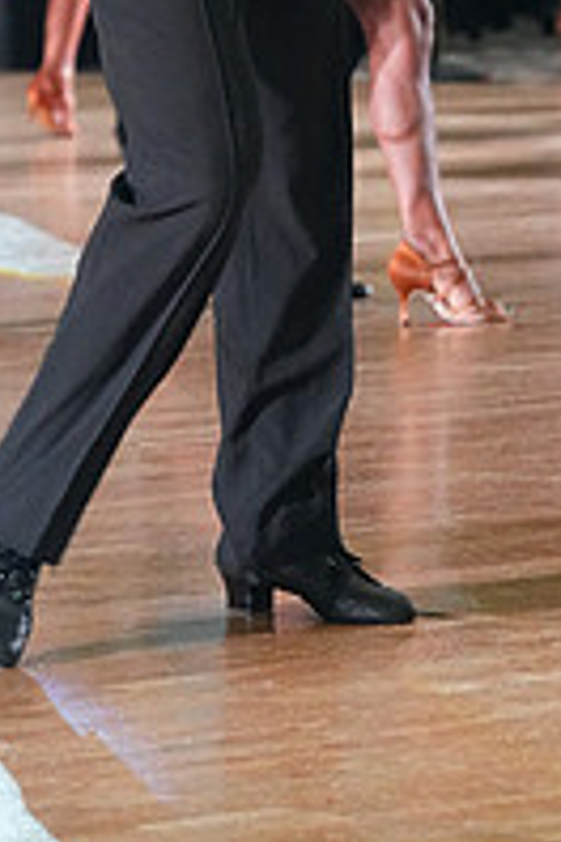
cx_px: 504
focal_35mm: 311
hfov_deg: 4.4
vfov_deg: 6.6
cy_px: -208
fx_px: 7269
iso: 8000
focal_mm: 106
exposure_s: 1/400
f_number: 4.5
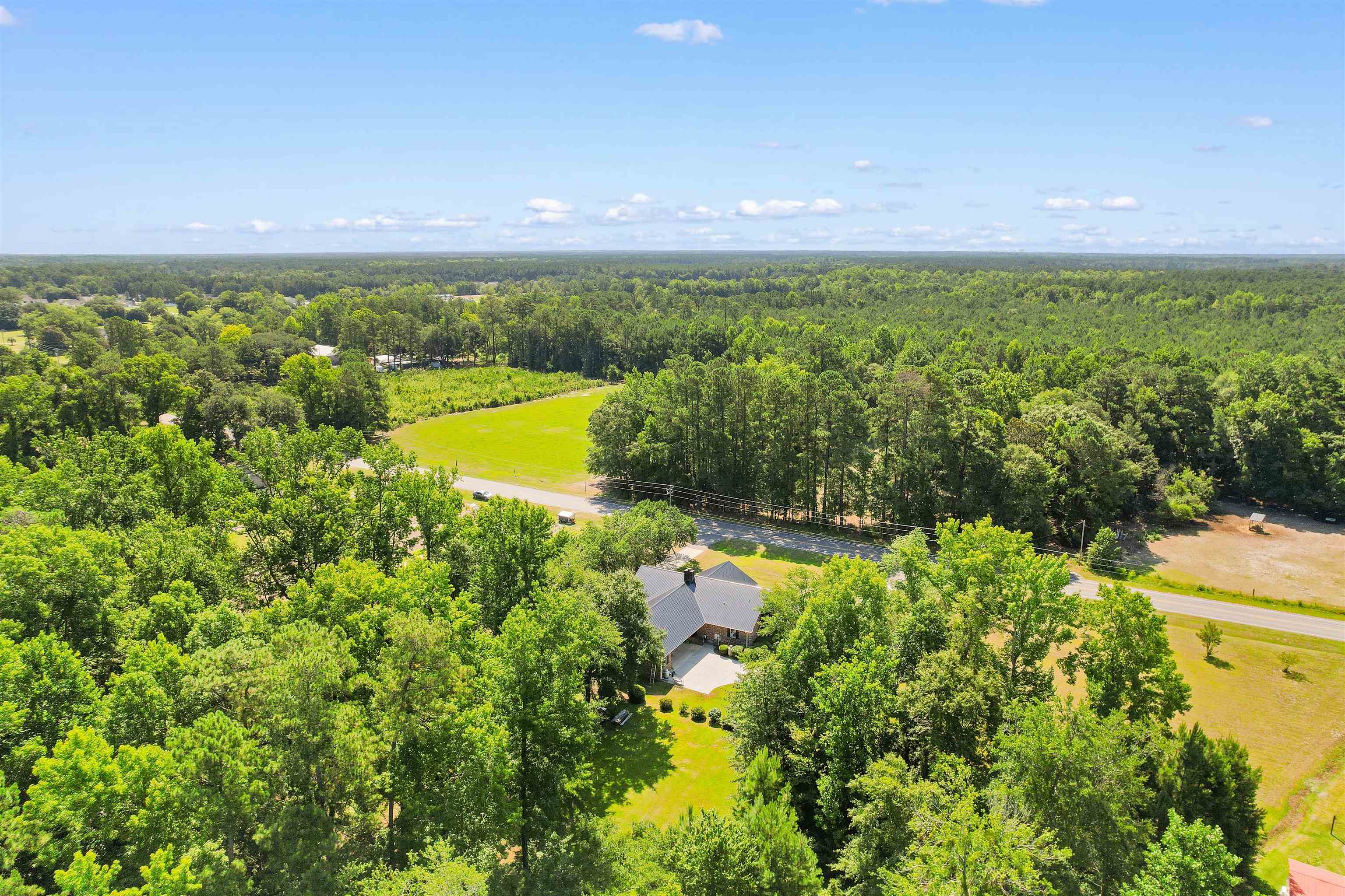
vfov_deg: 57.2
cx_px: 672
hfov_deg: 78.6
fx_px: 822
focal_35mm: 22
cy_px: 448
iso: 100
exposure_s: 1/400
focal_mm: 8.38
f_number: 2.8
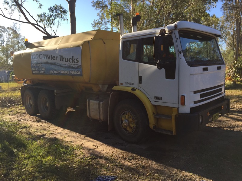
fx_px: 203
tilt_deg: -4.1
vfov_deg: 48.2
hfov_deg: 61.7
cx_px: 121
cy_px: 90
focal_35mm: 29
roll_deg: +1.8
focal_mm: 4.15
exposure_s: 1/719
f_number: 2.2
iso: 32
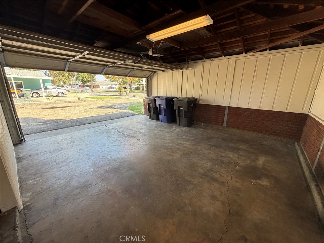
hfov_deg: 102.1
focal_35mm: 14
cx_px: 162
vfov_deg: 85.7
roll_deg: -0.8
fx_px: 131
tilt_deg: -15.4
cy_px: 122
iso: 64
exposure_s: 1/121
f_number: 2.2
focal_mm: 2.22
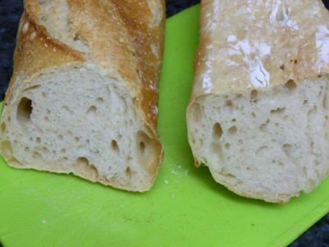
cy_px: 124
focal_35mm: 61
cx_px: 164
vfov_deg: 24.0
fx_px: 580
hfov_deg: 31.7
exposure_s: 1/20
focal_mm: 10.9
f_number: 4.1
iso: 400
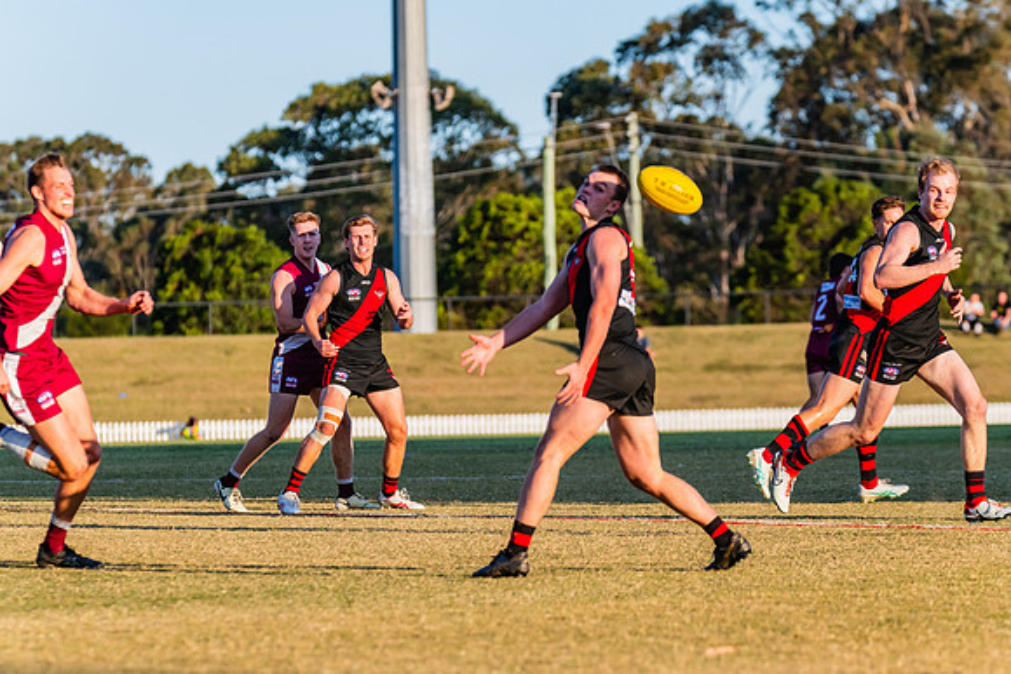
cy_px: 337
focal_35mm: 248
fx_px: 6957
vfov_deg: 5.6
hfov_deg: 8.3
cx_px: 505
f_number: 6.3
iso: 800
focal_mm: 240
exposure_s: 1/1600
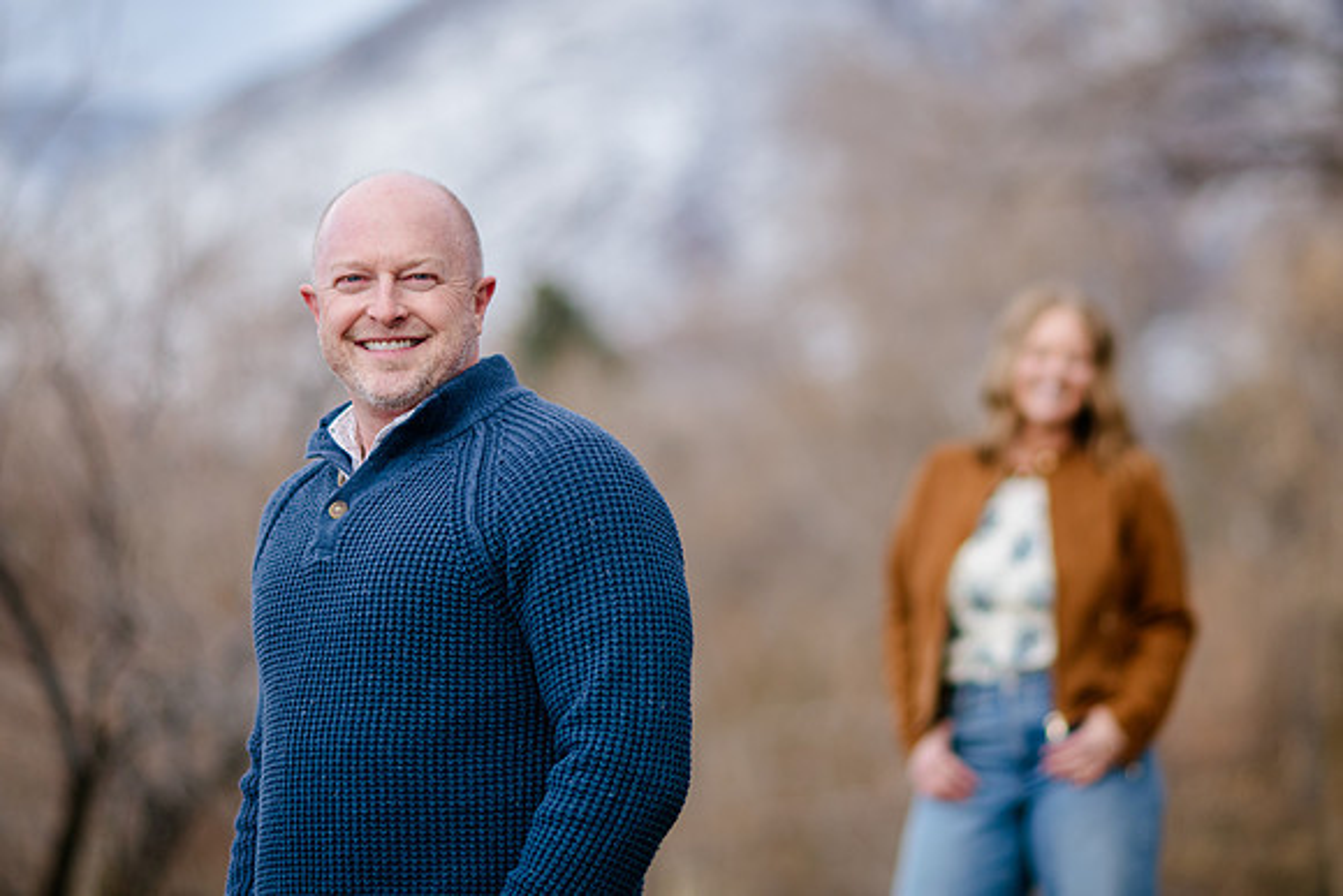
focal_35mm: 141
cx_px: 704
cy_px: 378
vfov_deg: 9.7
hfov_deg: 14.5
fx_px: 5261
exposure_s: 1/1250
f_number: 2
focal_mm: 105
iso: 200
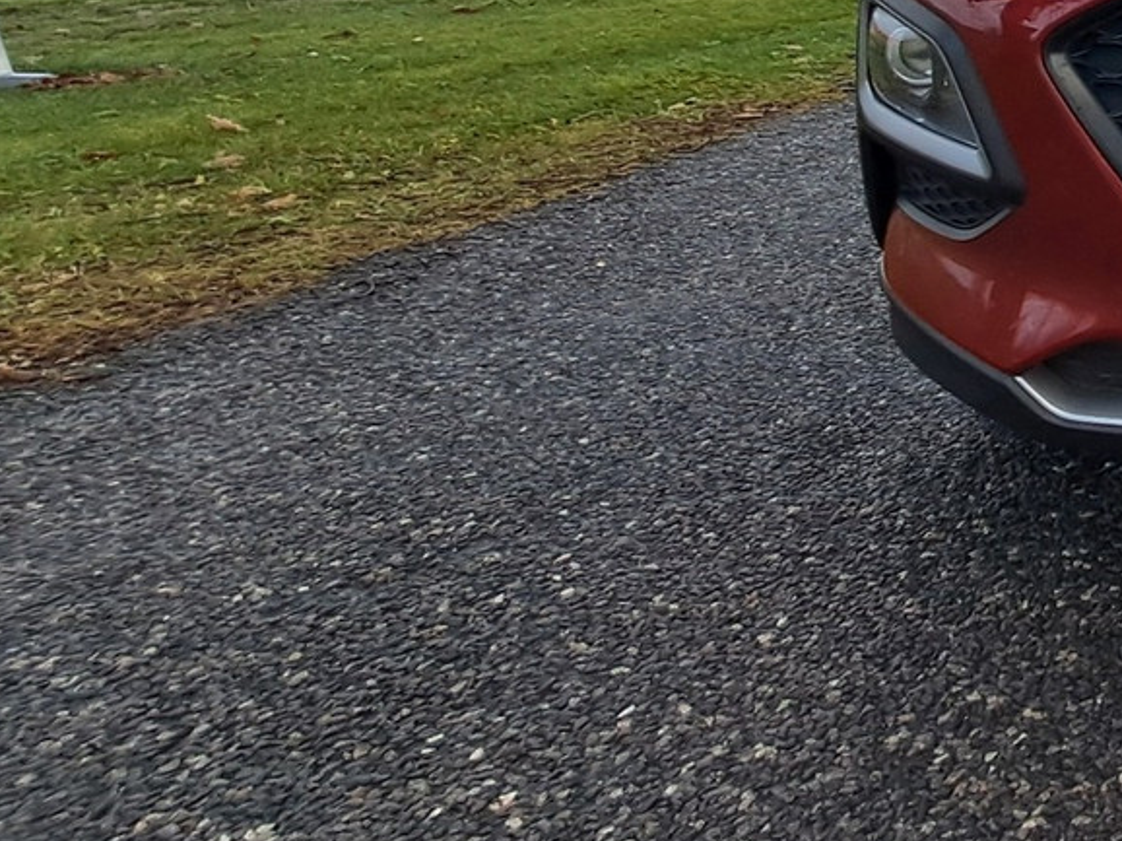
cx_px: 1545
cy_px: -19
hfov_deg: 33.0
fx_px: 1166
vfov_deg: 35.4
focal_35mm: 36
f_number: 2.2
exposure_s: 1/151
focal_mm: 1.42
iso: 40
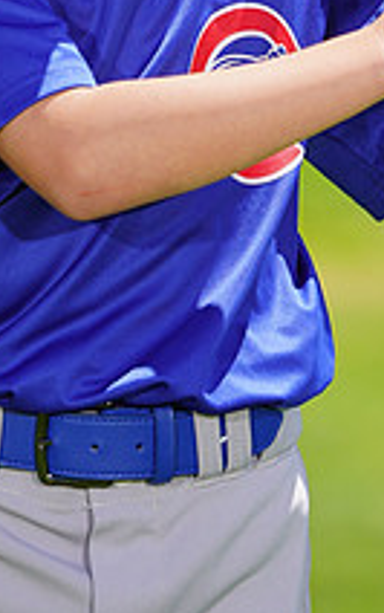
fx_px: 12825
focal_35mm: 768
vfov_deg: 2.7
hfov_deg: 1.7
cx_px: 123
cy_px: -173
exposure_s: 1/250
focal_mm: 276
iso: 100
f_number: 8
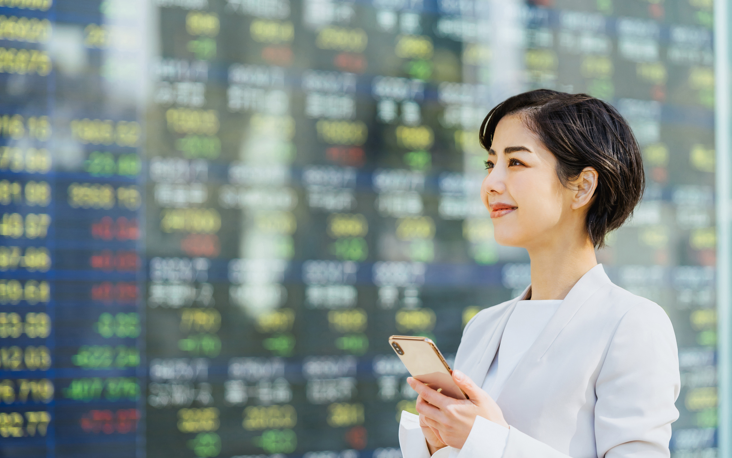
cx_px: 364
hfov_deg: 18.0
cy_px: 227
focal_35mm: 116
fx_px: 2314
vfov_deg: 11.3
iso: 400
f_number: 2.8
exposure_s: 1/640
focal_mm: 111
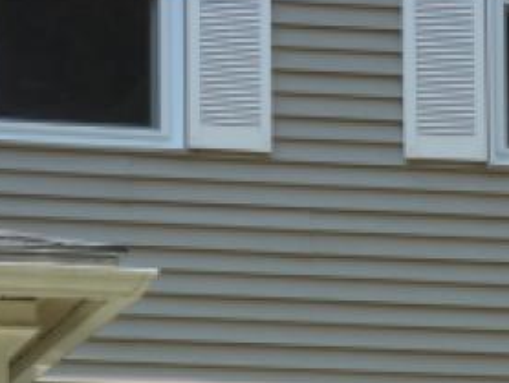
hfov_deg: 10.5
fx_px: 2708
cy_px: 692
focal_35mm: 184
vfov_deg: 7.8
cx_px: -159
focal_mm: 8.9
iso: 80
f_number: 4
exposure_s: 1/320
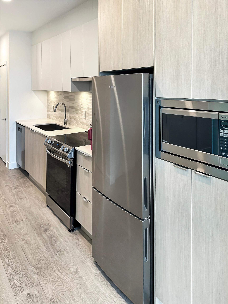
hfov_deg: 56.8
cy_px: 152
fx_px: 211
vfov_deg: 71.6
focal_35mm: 24
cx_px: 114
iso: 160
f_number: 1.78
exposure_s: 1/120
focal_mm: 6.86
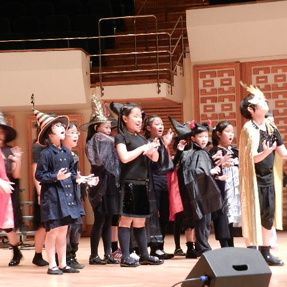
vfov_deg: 13.4
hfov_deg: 13.4
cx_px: 136
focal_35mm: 130
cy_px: 146
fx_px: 1219
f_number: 5
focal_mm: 19.1
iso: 400
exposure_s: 1/10
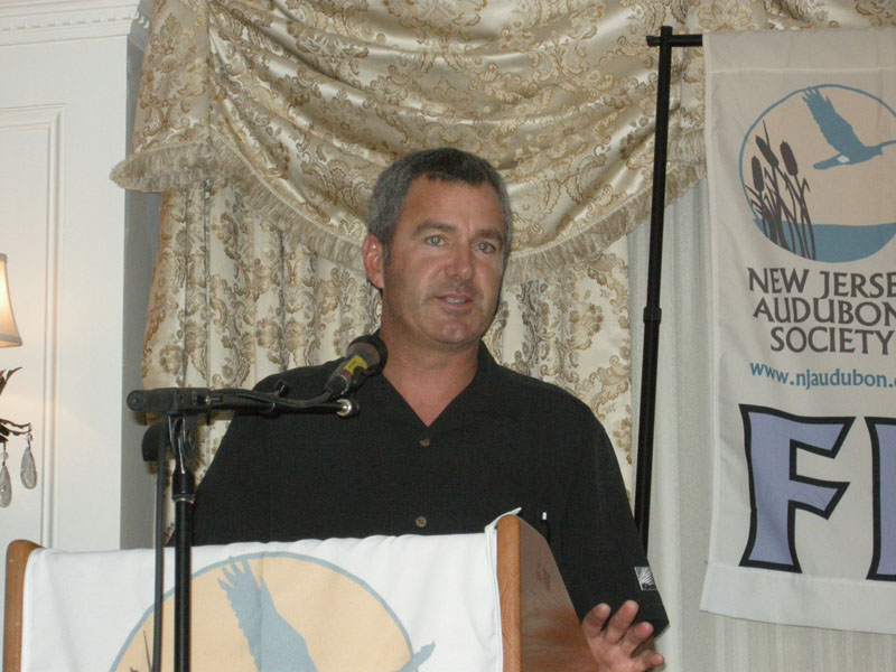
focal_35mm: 123
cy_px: 336
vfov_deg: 12.0
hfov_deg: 16.0
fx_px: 3184
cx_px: 448
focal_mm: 26.3
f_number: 5.3
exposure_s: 1/120
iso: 582
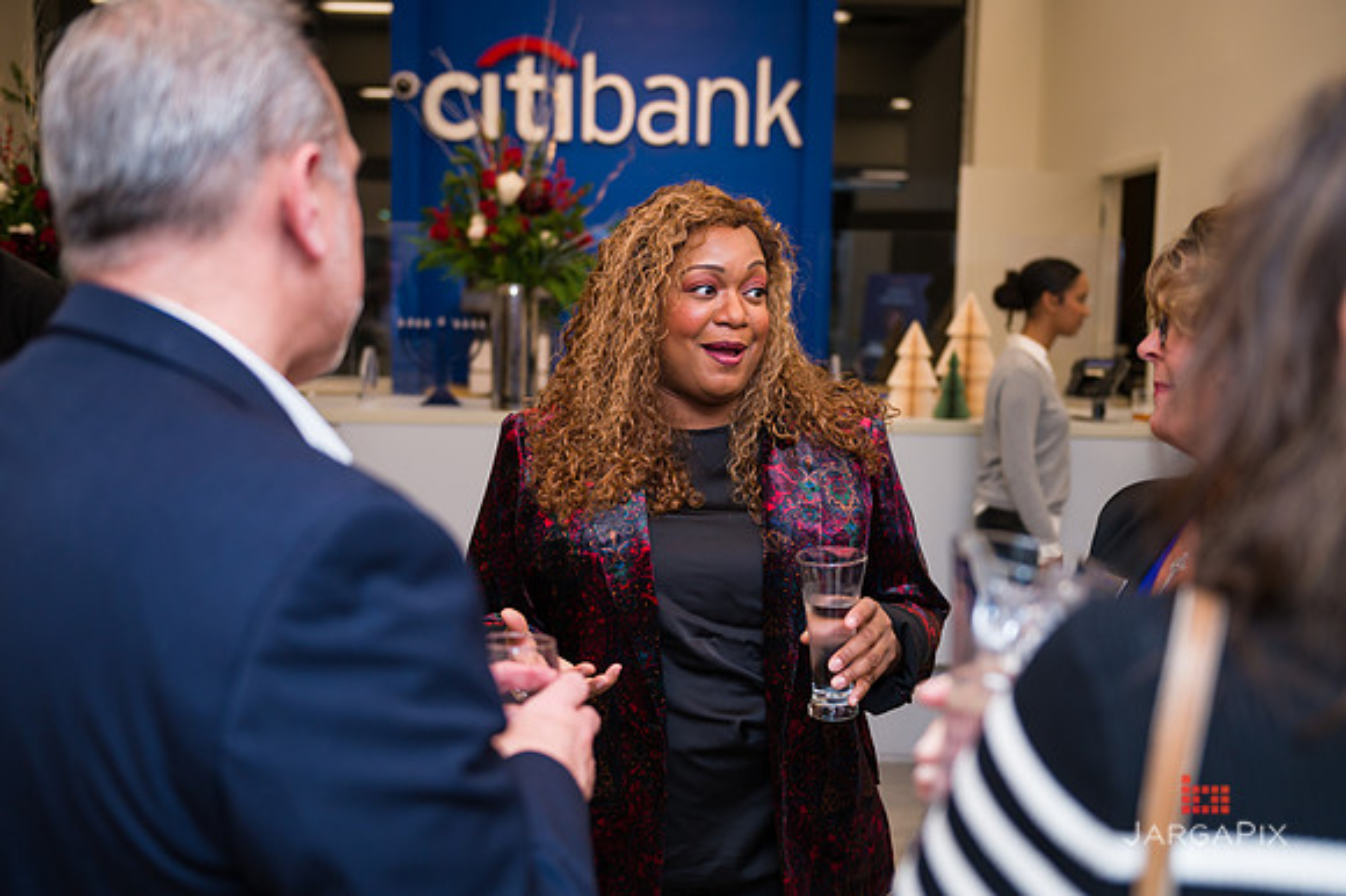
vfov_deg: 33.4
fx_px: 1495
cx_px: 673
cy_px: 448
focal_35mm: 40
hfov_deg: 48.5
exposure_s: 1/200
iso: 400
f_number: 3.2
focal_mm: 40
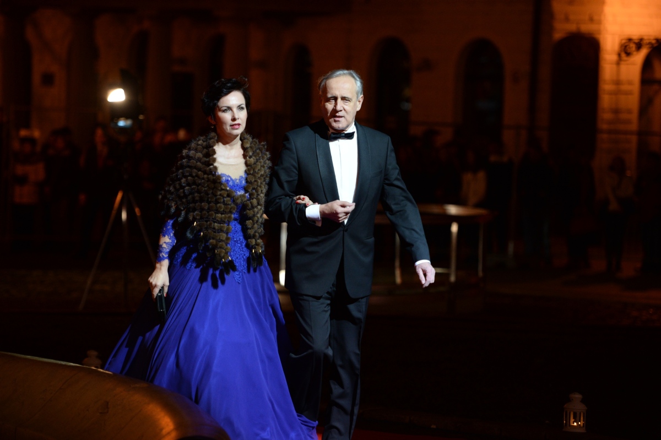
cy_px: 220
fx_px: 2478
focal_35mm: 135
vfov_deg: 10.2
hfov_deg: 15.2
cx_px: 330
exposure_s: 1/400
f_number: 2.8
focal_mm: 135
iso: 2500
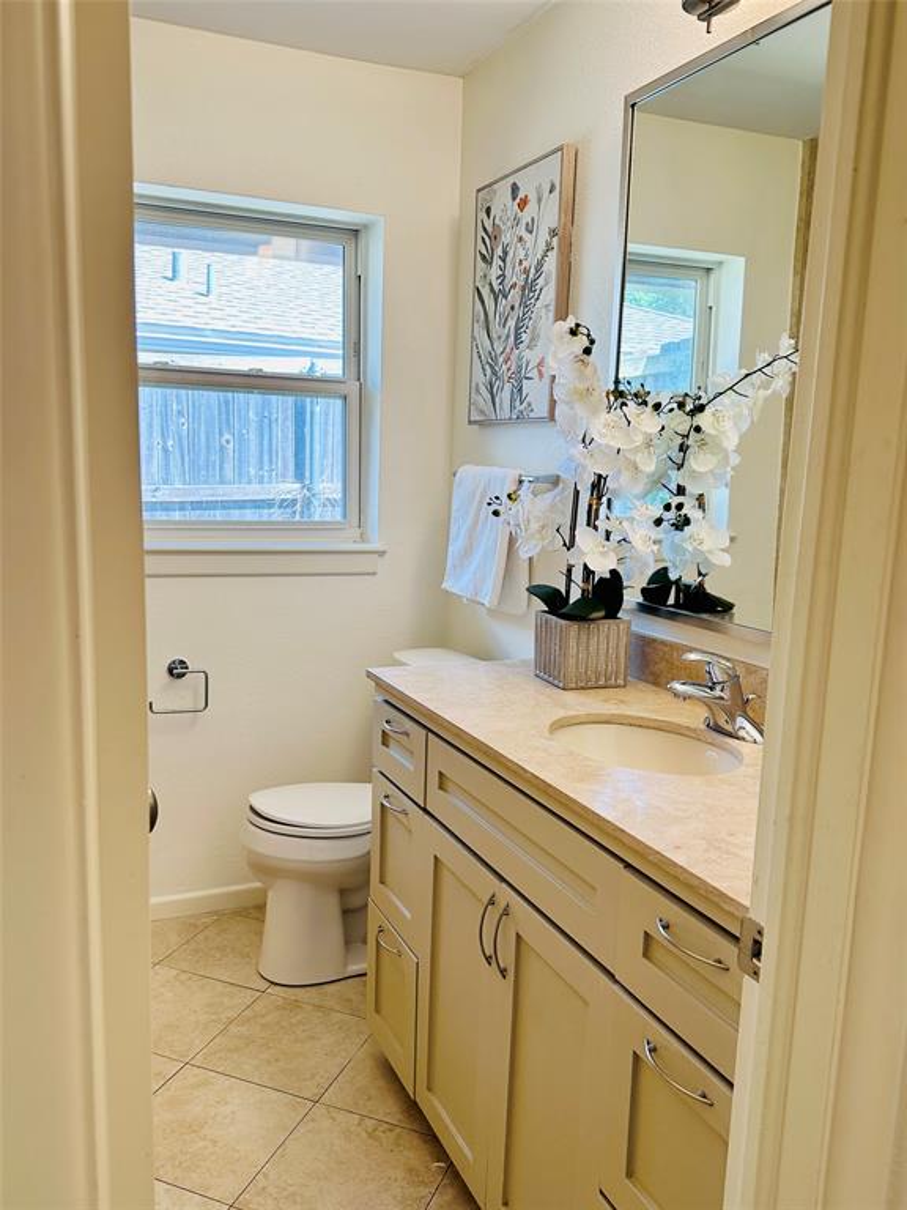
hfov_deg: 56.8
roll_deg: -2.7
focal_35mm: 24
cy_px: 605
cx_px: 454
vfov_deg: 71.6
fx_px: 838
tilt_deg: -8.4
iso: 100
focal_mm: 6.86
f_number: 1.78
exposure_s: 1/145
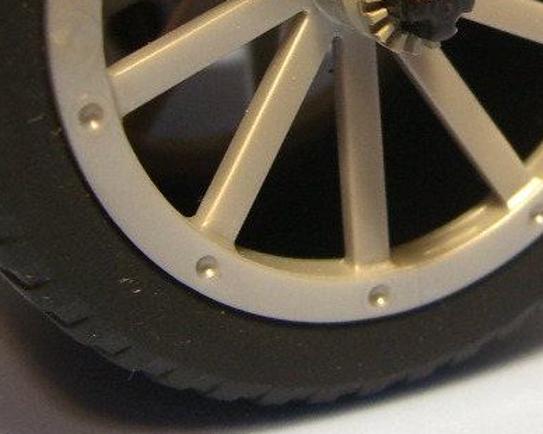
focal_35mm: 98
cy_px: -17
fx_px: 1574
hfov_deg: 19.5
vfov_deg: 15.4
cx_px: 399
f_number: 2.8
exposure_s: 1/10
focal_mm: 7.9
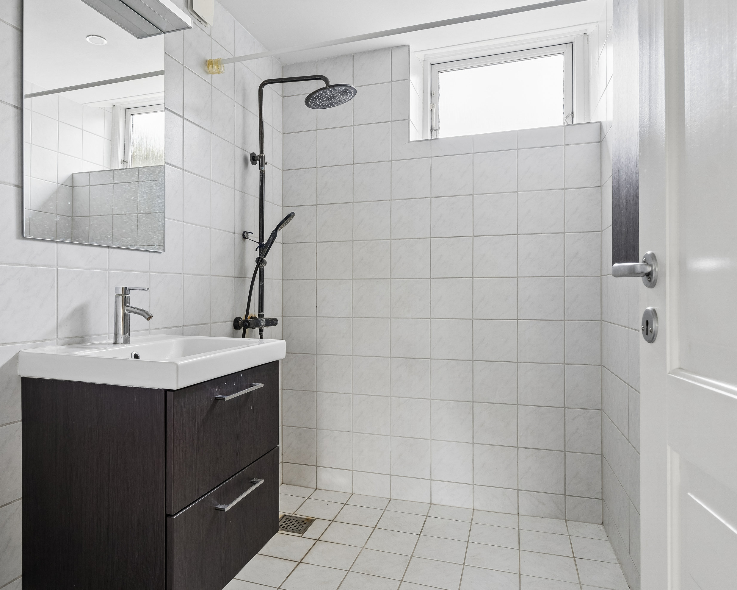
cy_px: 294
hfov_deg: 66.4
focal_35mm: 26
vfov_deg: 55.7
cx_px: 302
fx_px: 558
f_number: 8
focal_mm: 15
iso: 200
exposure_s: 1/2.5
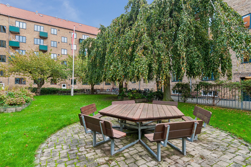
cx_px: 126
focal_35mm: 18
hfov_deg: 90.0
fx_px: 125
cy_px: 84
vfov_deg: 67.4
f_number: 9
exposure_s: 1/15
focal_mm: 12
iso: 200
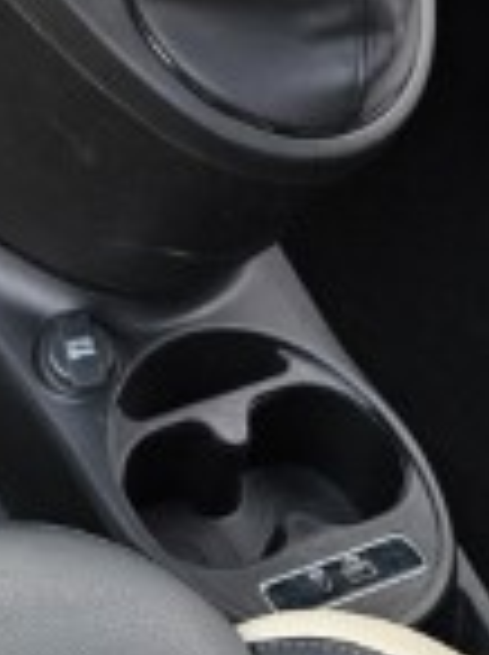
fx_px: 1908
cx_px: -336
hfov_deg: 13.4
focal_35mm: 101
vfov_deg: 17.1
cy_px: -399
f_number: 1.7
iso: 50
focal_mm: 6.3
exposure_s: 1/180
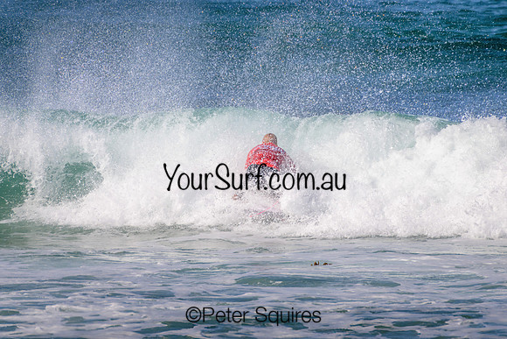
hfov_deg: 2.1
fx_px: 14086
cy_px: 170
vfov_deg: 1.4
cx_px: 254
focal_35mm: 1000
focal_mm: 1000
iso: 1000
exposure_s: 1/3200
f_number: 11
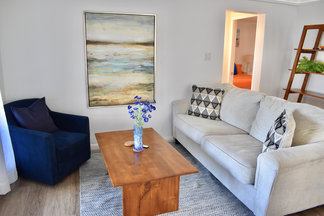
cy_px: 108
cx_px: 162
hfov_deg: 67.4
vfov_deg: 47.9
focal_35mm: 27
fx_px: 243
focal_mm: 18
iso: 900
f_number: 3.5
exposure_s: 1/60
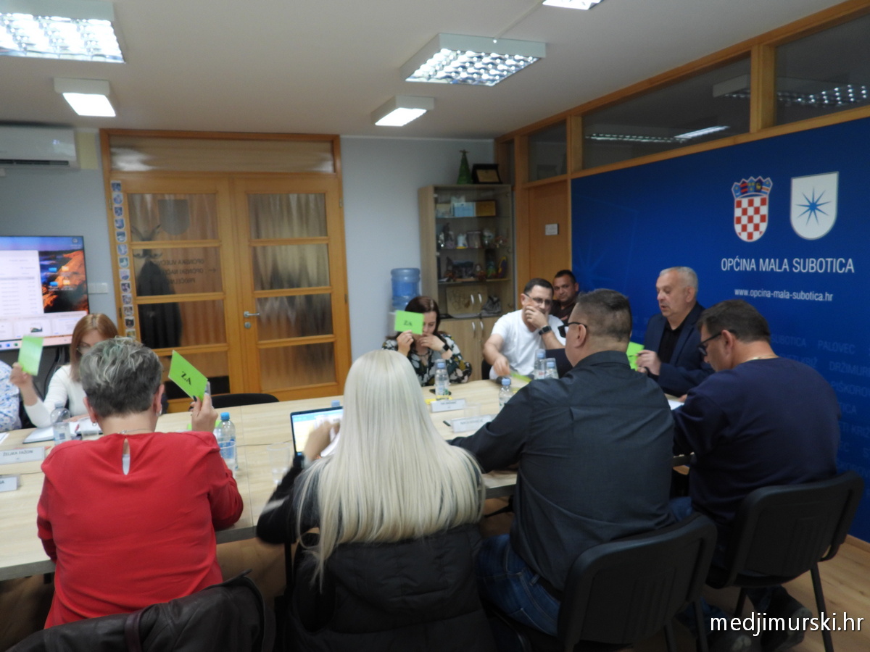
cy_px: 326
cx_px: 435
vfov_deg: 56.8
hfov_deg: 71.6
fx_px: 603
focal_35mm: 24
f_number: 2.8
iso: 160
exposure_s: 1/30
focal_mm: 4.3
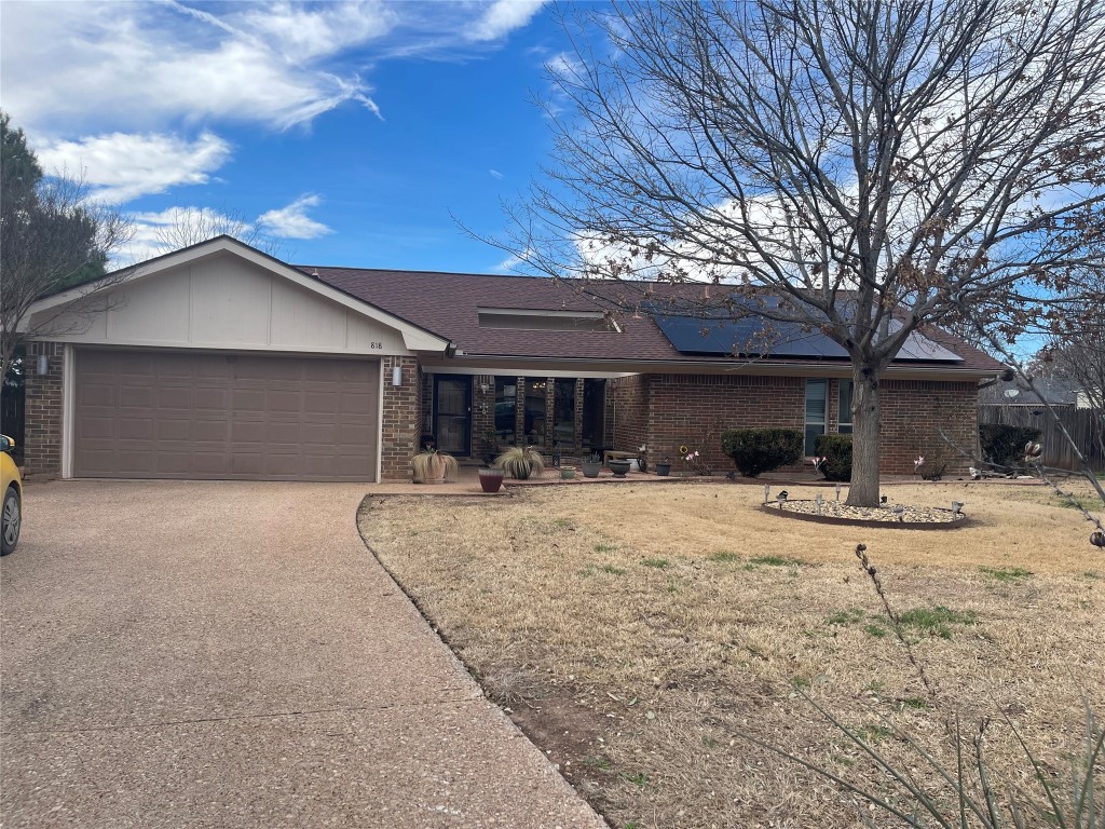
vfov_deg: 54.9
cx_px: 552
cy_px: 414
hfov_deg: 69.4
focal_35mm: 25
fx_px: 798
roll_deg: -1.4
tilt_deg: -0.6
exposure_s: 1/1534
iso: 32
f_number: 1.6
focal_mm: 5.1
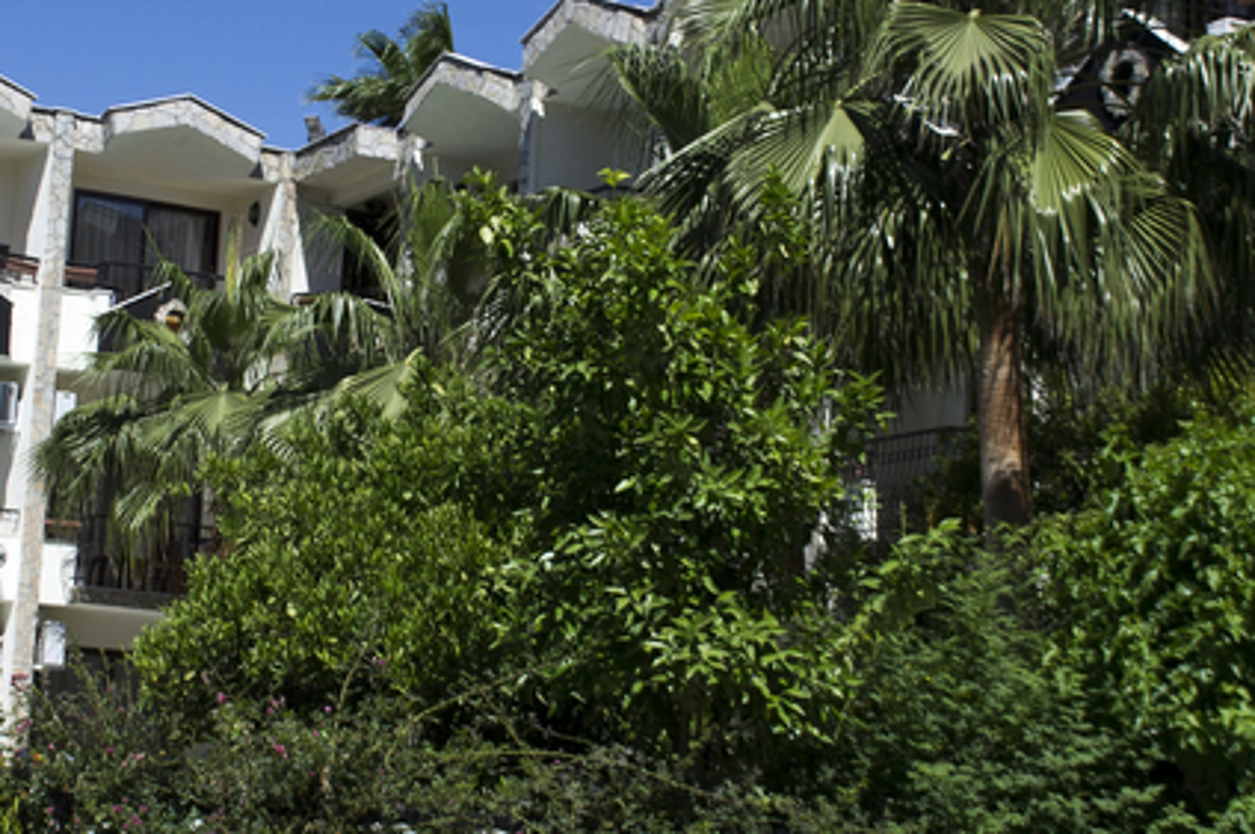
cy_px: 294
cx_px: 453
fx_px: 2961
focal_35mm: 85
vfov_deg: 16.0
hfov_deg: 23.9
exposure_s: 1/250
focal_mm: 24
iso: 100
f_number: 8
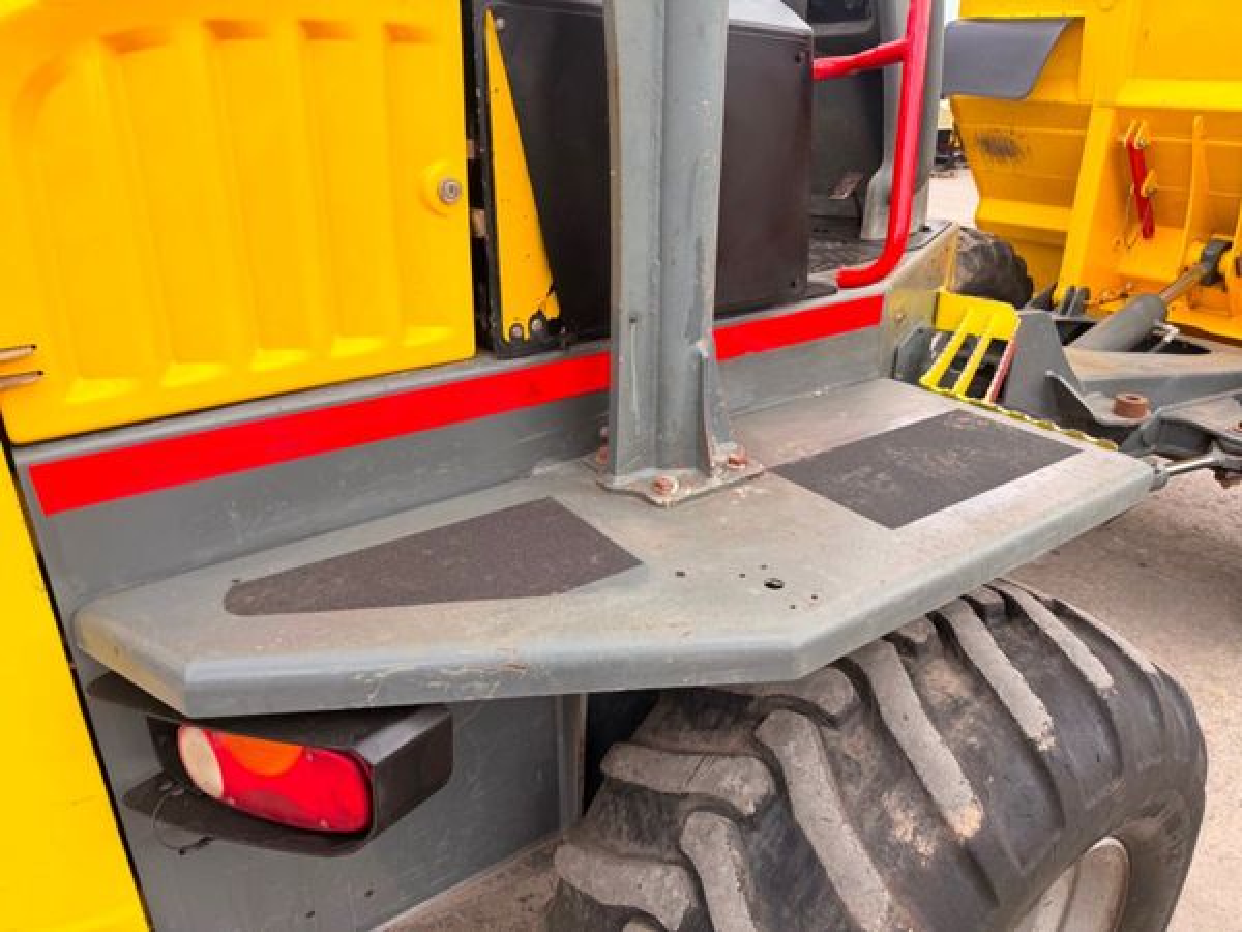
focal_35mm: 24
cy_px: 466
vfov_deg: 56.8
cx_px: 621
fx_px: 861
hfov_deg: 71.6
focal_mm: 6.76
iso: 80
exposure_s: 1/909
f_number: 1.78
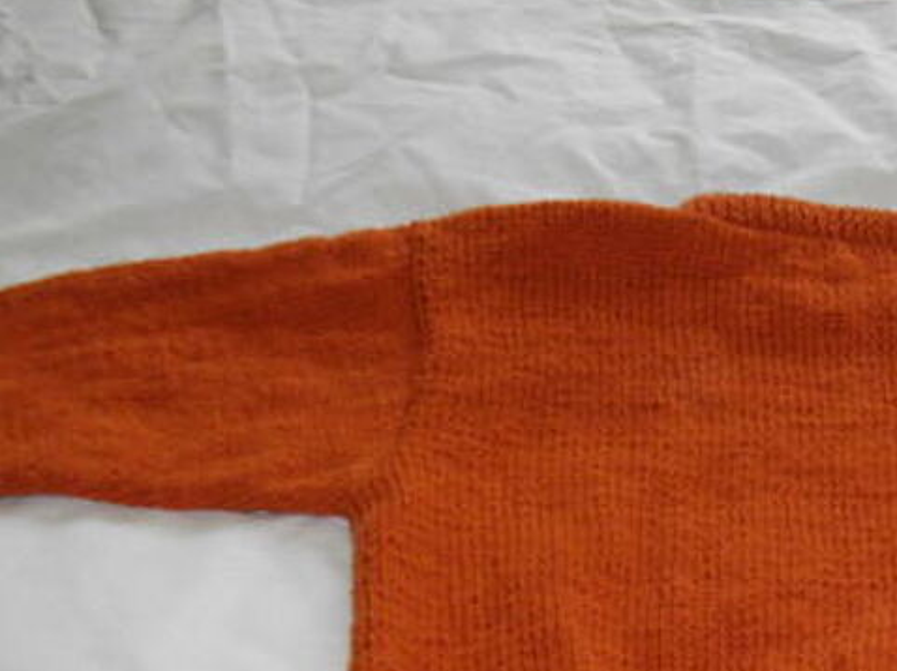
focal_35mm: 67
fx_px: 1735
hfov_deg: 28.0
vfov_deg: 21.1
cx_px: 786
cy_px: 682
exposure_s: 1/50
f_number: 2.9
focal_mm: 5.7
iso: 200
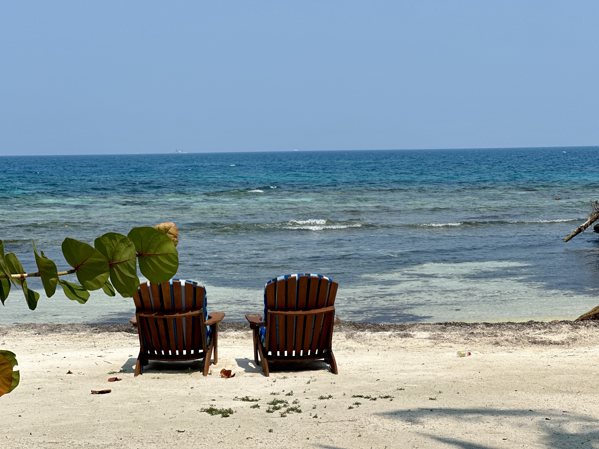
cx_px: 300
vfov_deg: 19.1
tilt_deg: -1.6
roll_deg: +1.6
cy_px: 224
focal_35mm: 77
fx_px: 1332
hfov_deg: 25.3
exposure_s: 1/1277
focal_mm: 9
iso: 32
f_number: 2.8
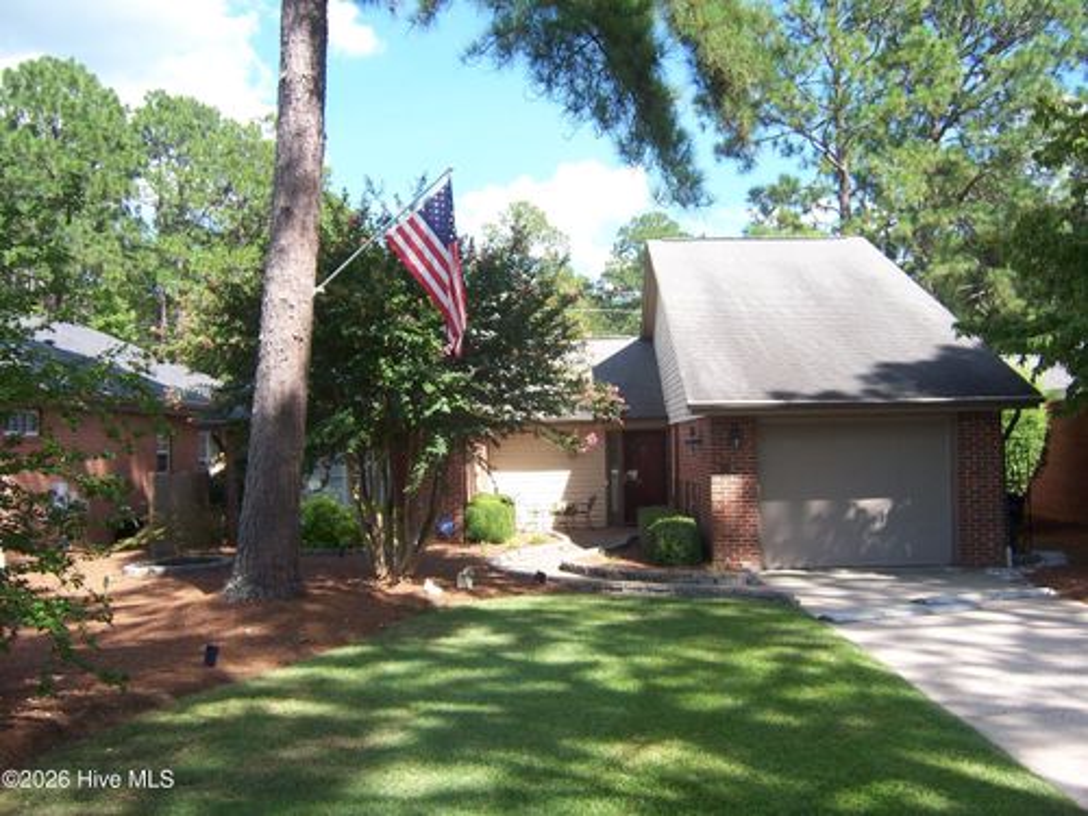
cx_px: 544
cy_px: 408
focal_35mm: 33
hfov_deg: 55.4
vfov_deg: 42.9
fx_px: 1037
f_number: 3.4
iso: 80
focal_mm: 5.5
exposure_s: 1/350
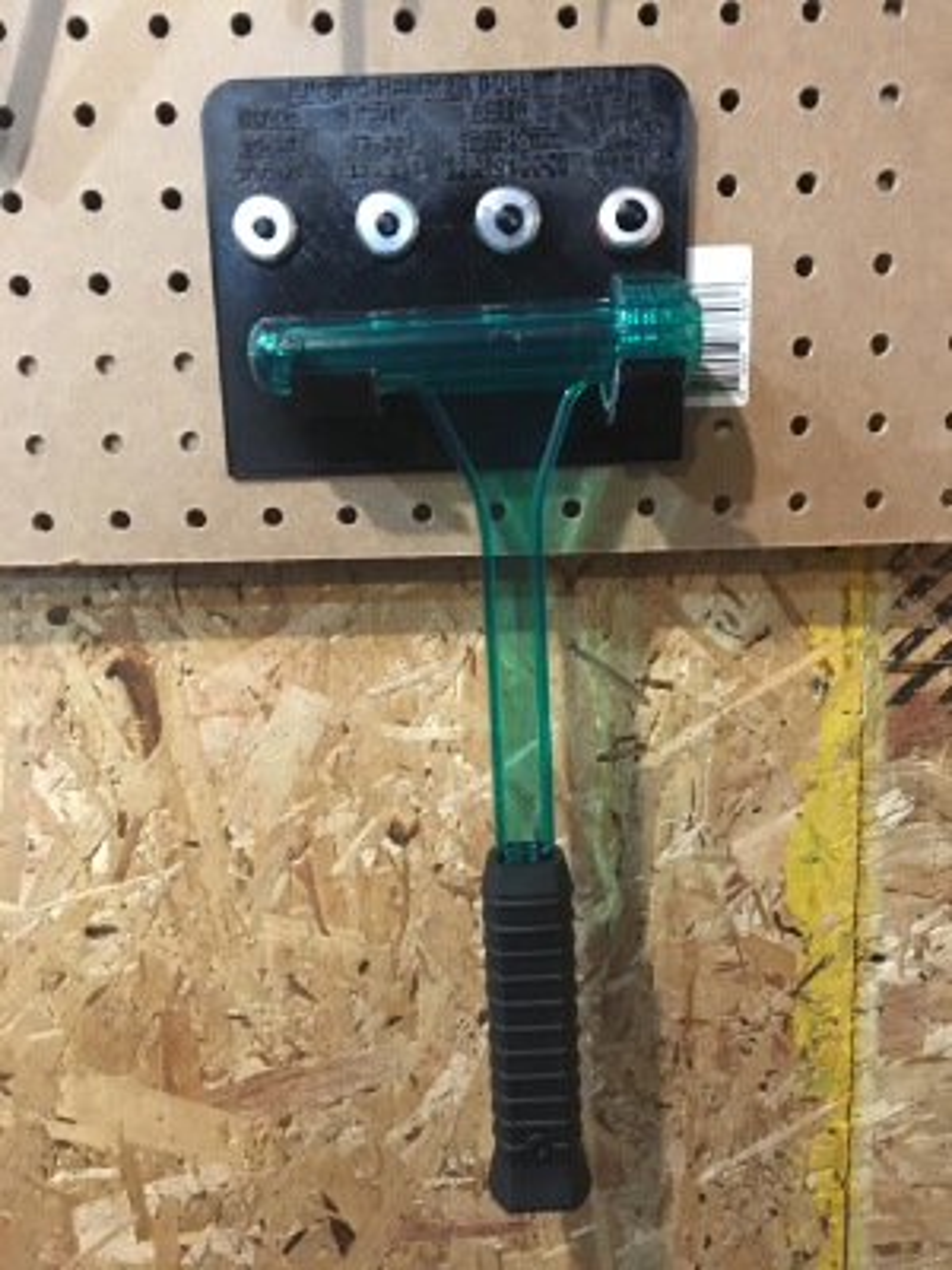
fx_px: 1063
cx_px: 476
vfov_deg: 61.7
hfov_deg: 48.2
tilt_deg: -11.1
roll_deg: +2.0
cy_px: 635
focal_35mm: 29
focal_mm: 4.15
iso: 400
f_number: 2.2
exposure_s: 1/15
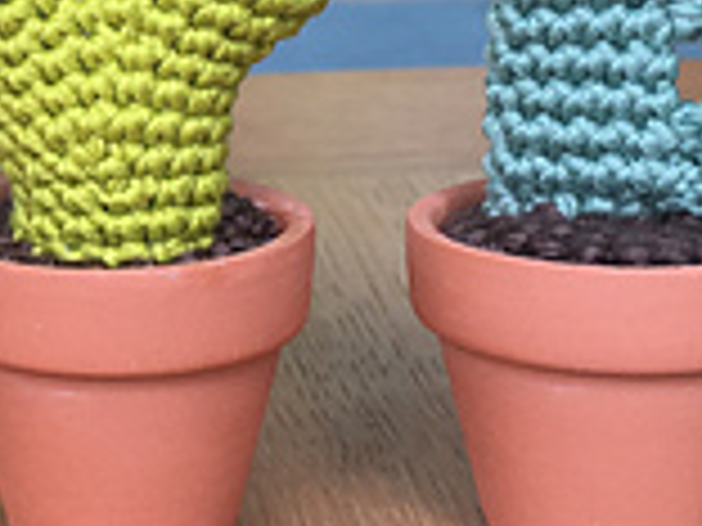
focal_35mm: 119
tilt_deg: -12.1
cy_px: 108
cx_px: -144
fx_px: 2413
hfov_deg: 15.9
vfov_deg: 12.4
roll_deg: +2.1
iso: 25
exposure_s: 1/100
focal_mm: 4.15
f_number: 2.2
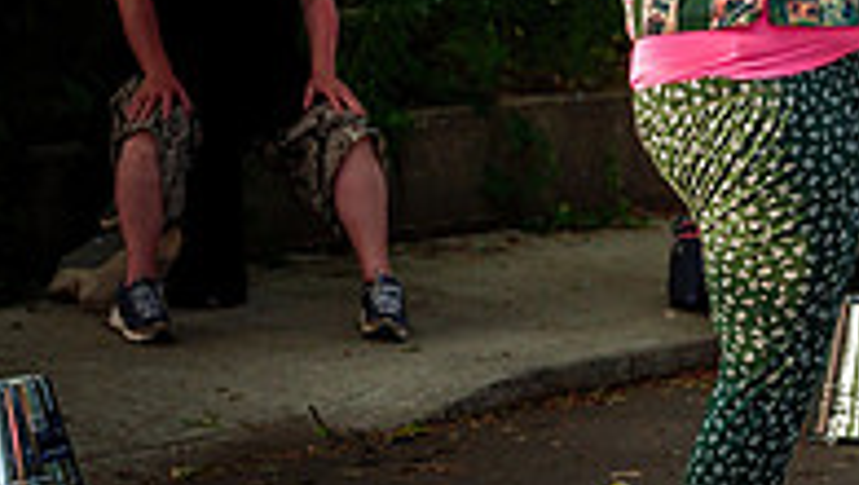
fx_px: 3647
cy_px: 85
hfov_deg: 13.2
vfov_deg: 7.6
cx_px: 947
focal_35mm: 160
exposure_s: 1/1000
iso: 500
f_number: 1.8
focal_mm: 32.9
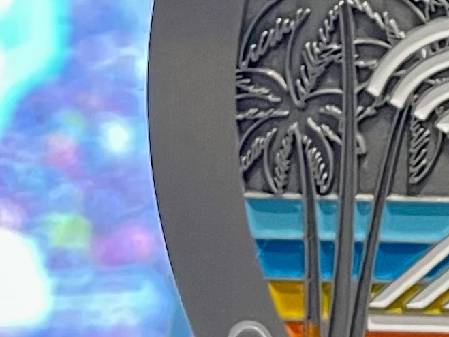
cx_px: 823
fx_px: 2062
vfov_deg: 9.1
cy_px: -146
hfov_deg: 11.5
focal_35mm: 159
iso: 400
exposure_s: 1/40
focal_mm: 5.1
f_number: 1.6
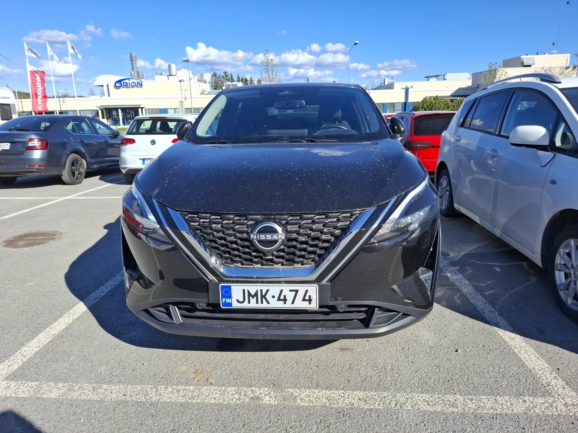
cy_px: 216
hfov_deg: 73.9
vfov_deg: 58.9
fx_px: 384
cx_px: 289
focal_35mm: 23
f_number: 1.8
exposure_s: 1/1792
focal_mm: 5.54
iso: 50
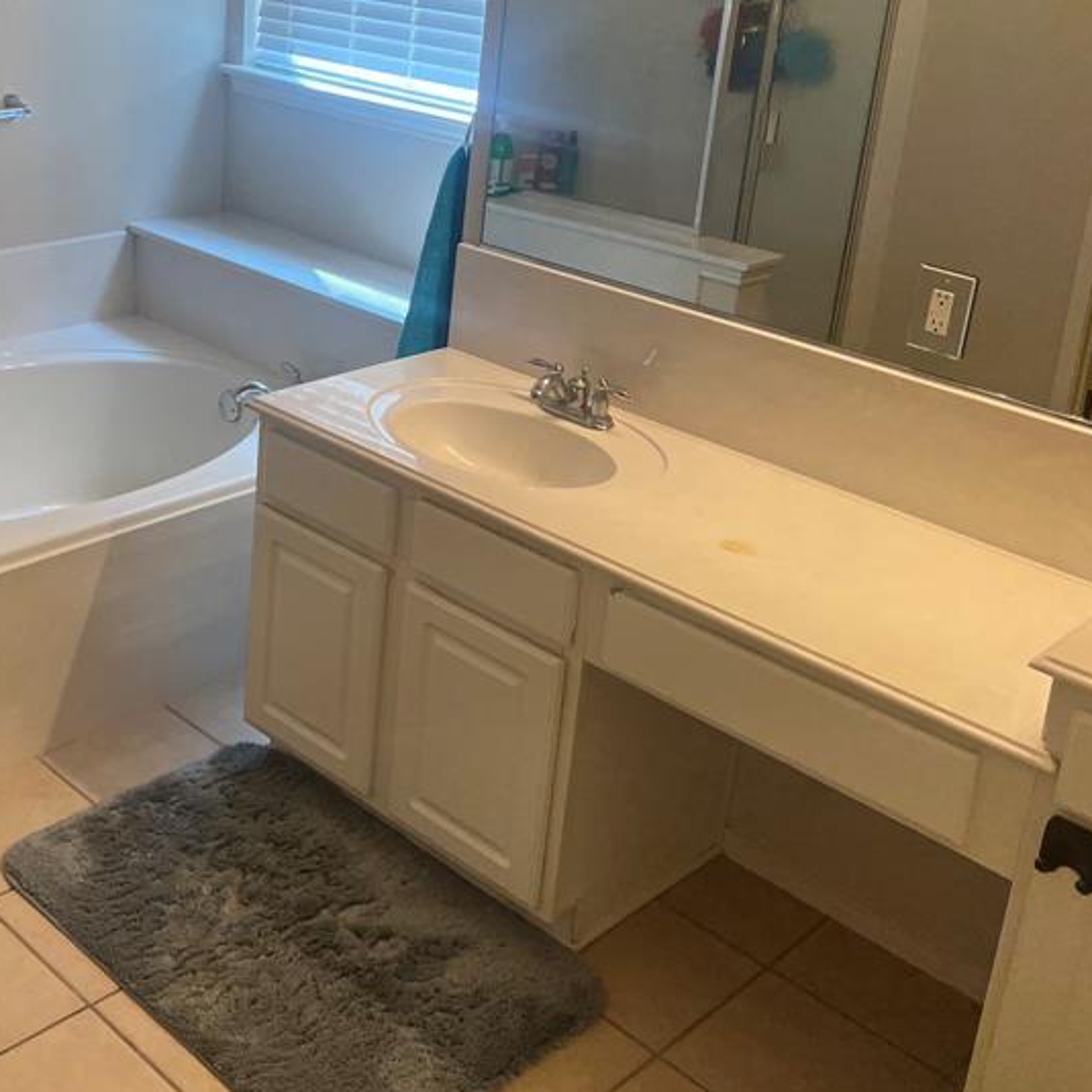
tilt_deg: -17.2
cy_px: 327
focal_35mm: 44
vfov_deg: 37.7
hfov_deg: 37.5
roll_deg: -2.9
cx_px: 284
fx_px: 1570
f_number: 1.5
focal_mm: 5.7
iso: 64
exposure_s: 1/120
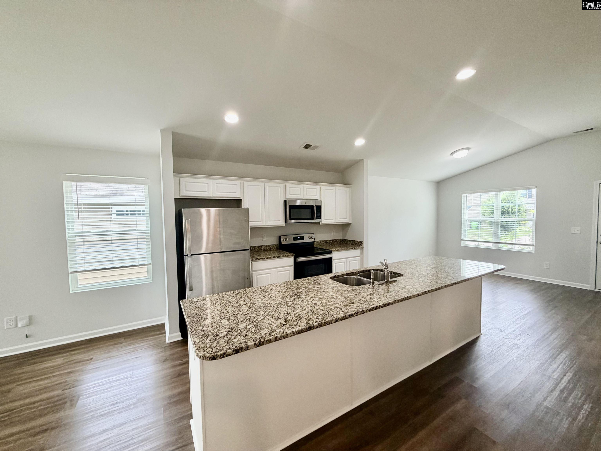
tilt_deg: -2.7
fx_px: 243
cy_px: 226
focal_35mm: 14
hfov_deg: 102.1
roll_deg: +1.0
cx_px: 300
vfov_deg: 85.7
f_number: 2.2
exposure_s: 1/120
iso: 200
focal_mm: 2.22
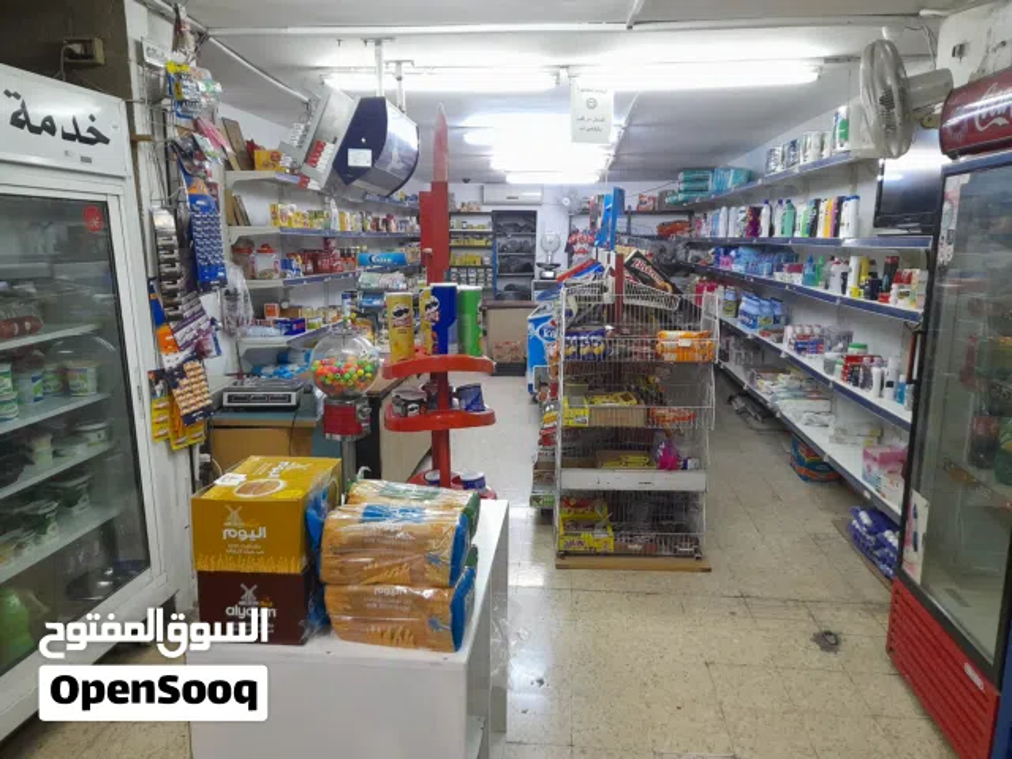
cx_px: 506
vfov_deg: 54.9
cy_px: 380
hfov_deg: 69.4
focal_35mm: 25
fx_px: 731
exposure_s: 1/50
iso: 320
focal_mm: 4.6
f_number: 2
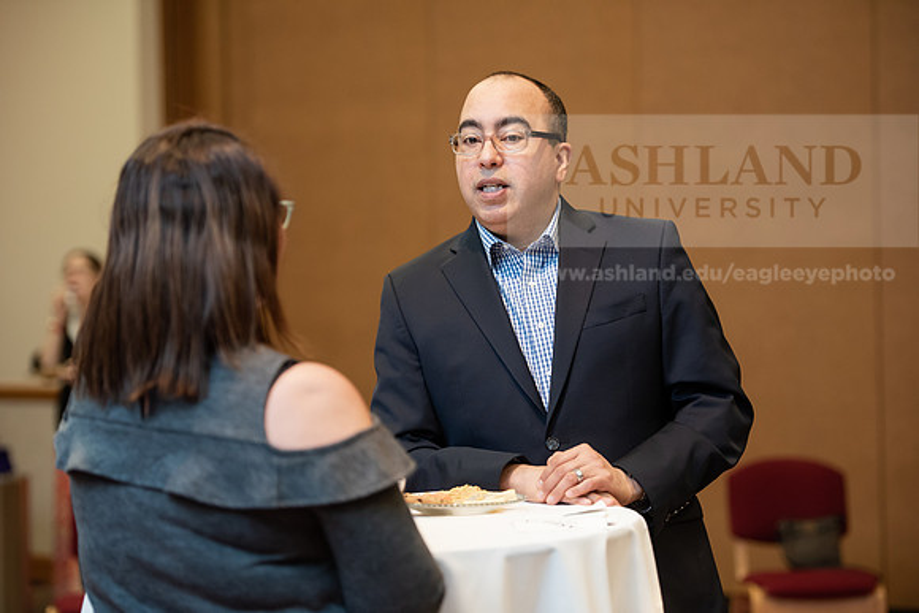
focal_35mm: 102
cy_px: 306
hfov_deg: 20.0
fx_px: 2604
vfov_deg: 13.4
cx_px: 460
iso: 1600
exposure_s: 1/200
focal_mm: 102
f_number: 3.2
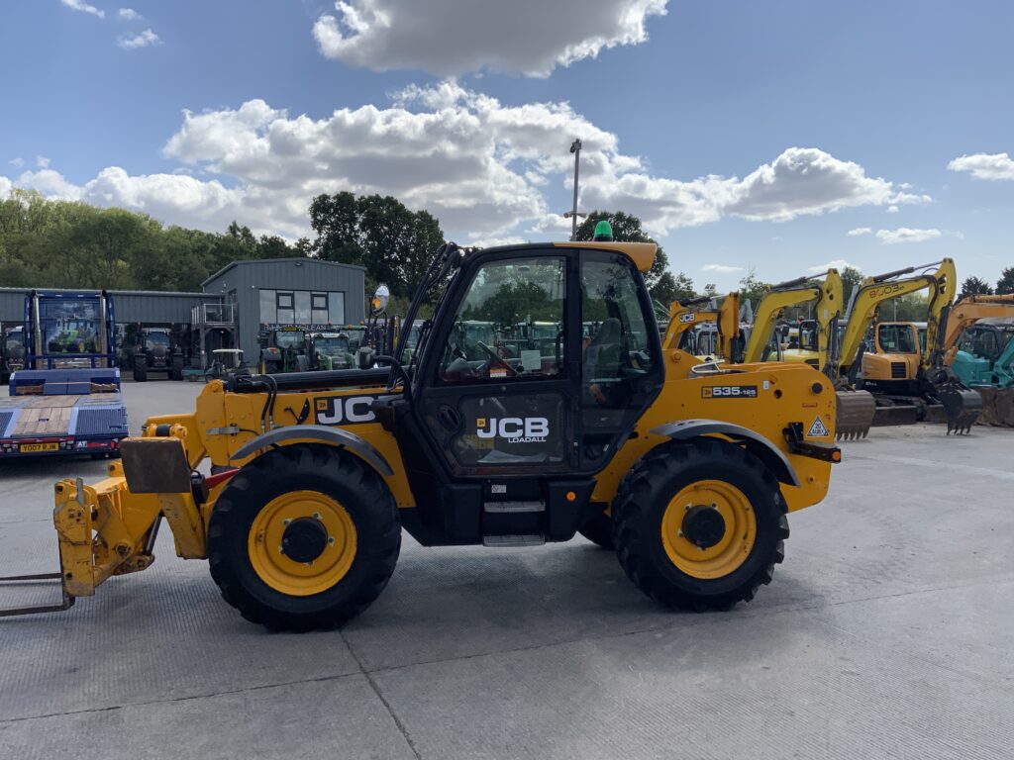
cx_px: 507
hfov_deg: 61.7
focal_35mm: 29
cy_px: 380
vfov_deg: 48.2
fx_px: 849
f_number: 1.8
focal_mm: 3
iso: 20
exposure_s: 1/2427
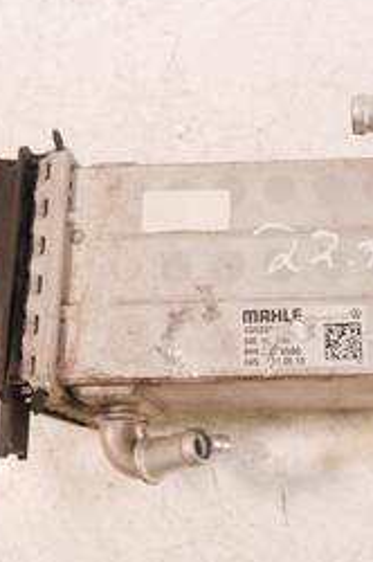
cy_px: 263
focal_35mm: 48
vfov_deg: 41.1
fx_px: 748
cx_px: 254
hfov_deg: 27.8
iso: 1250
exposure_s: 1/125
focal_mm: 12
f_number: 3.5
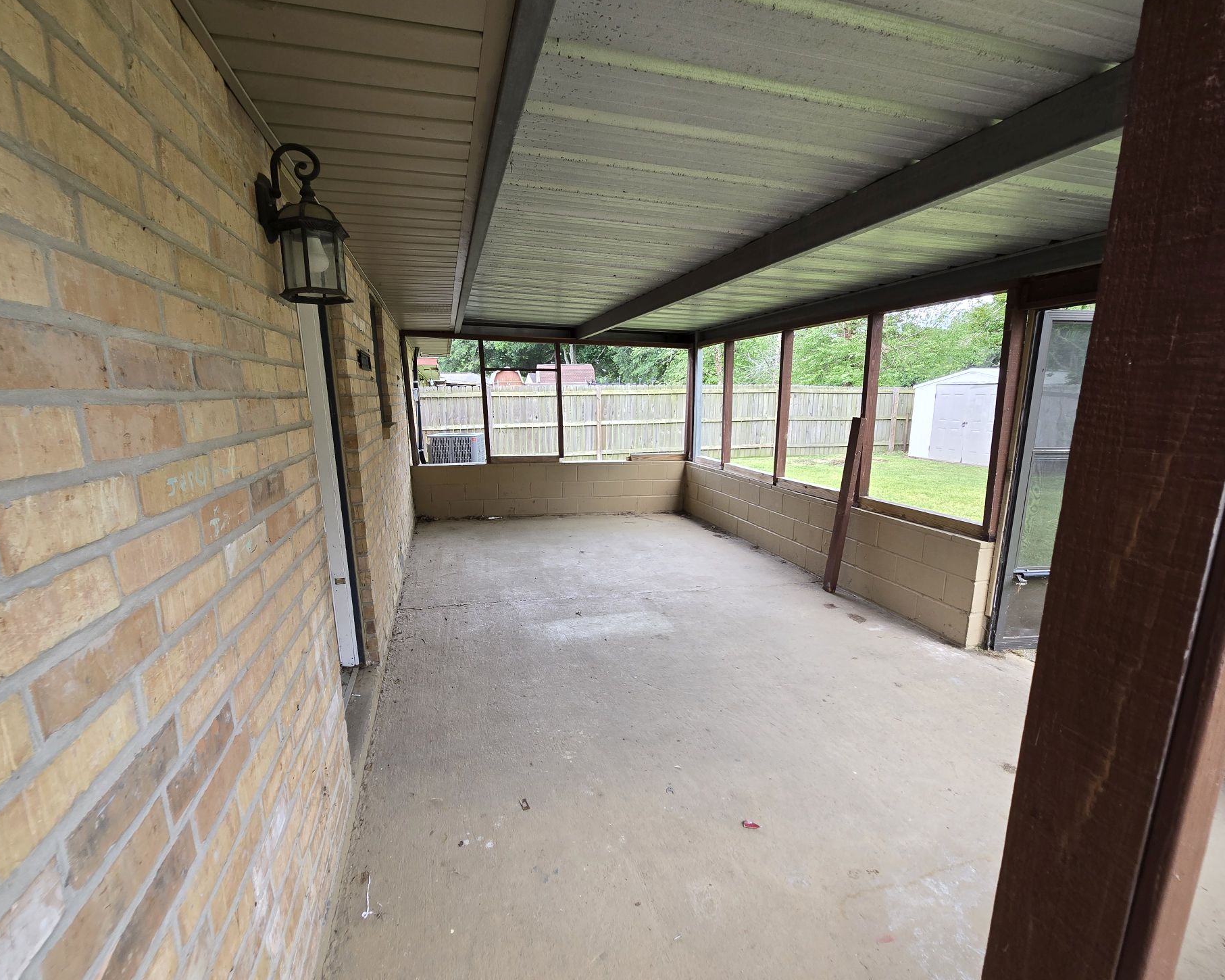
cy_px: 503
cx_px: 582
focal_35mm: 14
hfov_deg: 100.6
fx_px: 508
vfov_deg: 88.0
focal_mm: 2.2
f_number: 2.2
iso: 50
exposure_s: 1/121
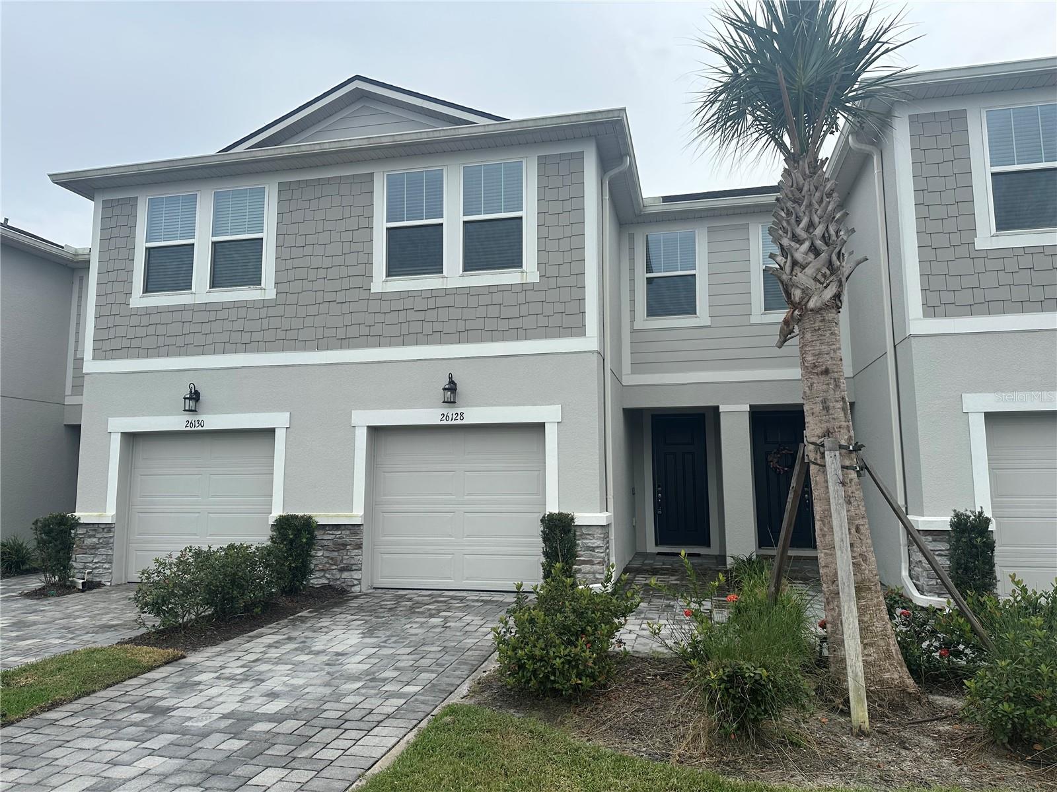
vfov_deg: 56.8
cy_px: 396
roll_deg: +0.4
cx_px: 528
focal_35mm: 24
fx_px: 733
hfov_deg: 71.6
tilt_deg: +7.2
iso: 80
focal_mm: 6.86
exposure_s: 1/2660
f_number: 1.78
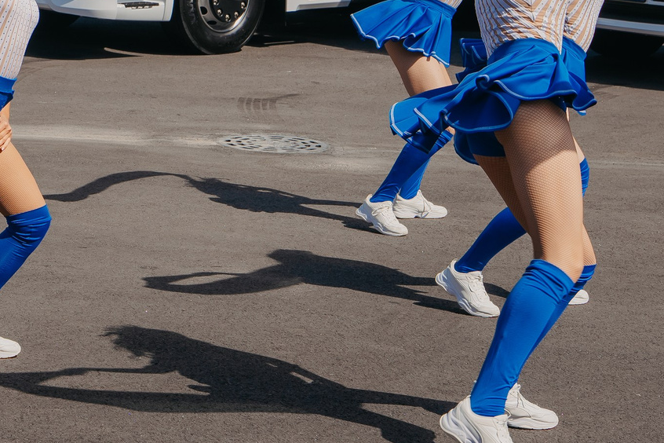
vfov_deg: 12.0
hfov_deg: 17.9
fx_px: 2066
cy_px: -62
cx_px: 38
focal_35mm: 112
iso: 100
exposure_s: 1/400
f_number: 6.3
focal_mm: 37
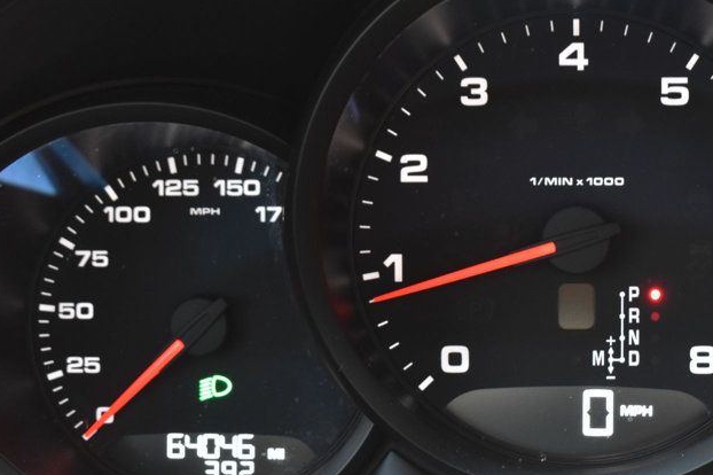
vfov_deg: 17.3
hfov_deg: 25.4
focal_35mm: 79
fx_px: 1564
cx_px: 539
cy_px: 209
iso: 1100
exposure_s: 1/15
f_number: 6.3
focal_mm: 32
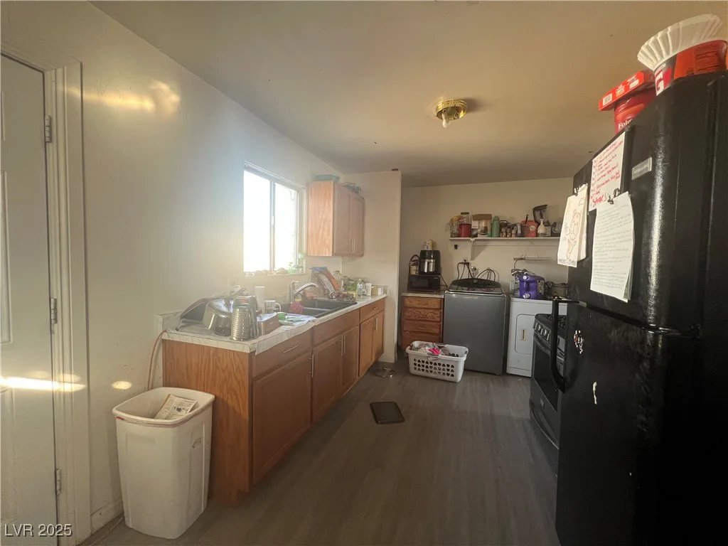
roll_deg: -0.7
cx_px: 364
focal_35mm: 13
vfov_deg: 89.9
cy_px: 273
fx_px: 273
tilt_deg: -2.9
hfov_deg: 106.2
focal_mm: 1.57
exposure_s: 1/99
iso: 250
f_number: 1.8
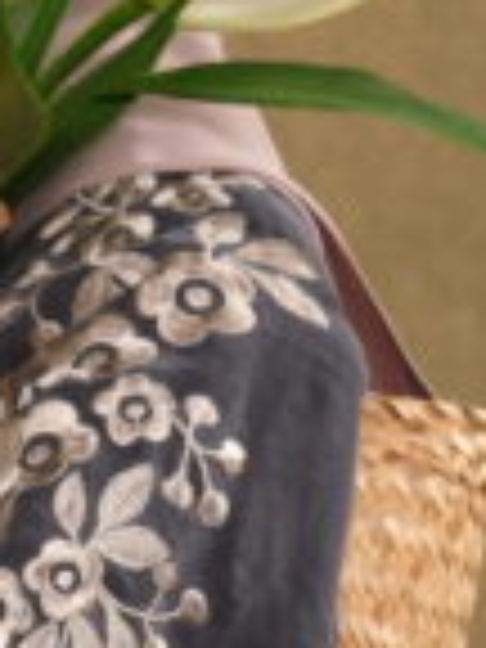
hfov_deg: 6.9
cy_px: 675
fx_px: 3931
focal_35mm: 210
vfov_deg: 9.3
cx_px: -306
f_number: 4.5
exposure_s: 1/125
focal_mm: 23
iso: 250
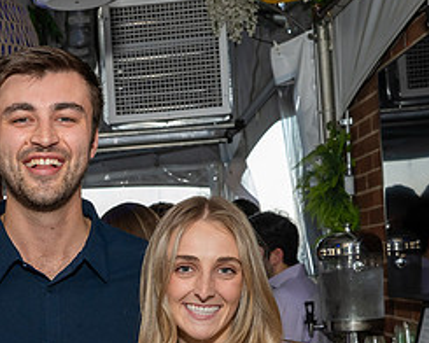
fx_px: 990
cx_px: 52
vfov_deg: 19.1
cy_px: 337
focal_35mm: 78
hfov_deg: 23.8
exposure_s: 1/250
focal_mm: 27
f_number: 6.3
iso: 640
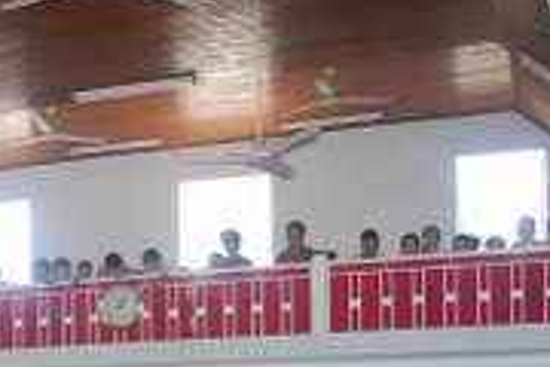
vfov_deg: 17.0
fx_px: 1146
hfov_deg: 24.9
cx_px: -70
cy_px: 495
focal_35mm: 75
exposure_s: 1/80
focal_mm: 18
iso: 400
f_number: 4.5
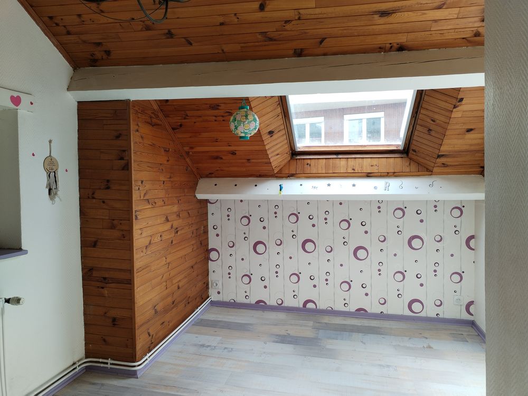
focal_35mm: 29
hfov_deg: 61.7
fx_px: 442
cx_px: 264
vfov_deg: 48.2
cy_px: 198
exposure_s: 1/101
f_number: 1.8
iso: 100
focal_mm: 4.75
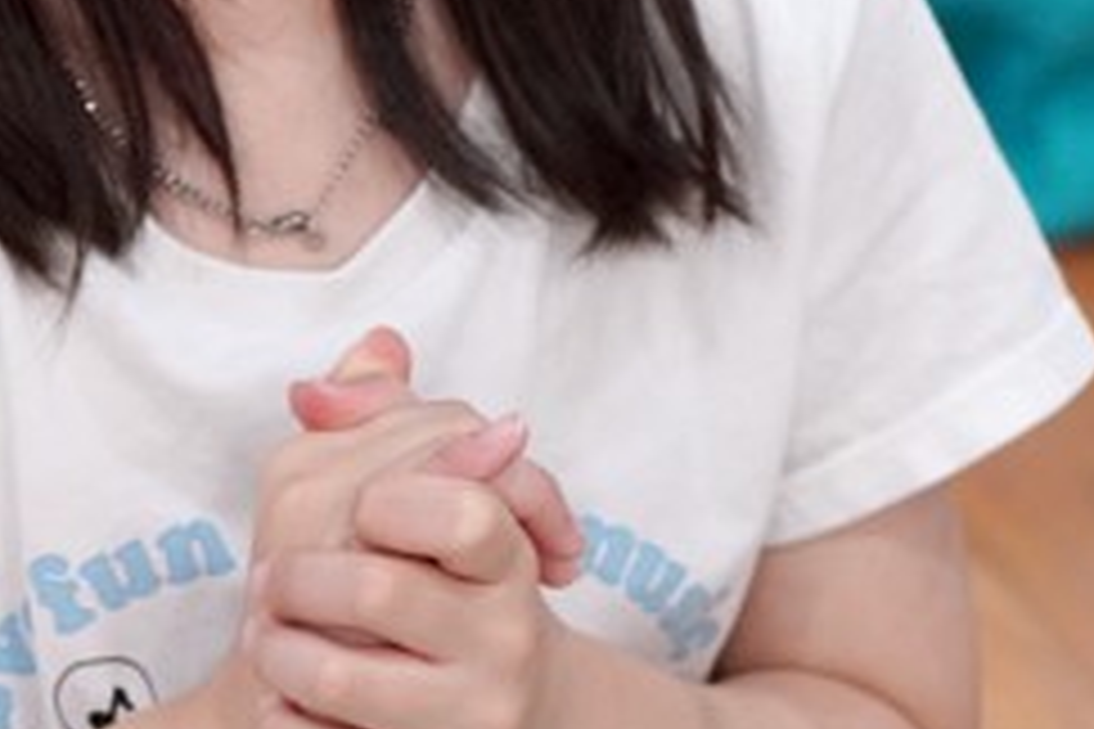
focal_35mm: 311
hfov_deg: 6.6
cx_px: 149
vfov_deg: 4.4
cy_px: -126
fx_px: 9450
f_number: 4
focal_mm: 84
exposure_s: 1/160
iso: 1600
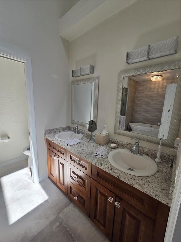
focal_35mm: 13
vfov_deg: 106.2
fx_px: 91
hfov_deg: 89.9
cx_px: 90
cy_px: 121
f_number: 2.2
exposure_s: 1/145
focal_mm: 2.2
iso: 50
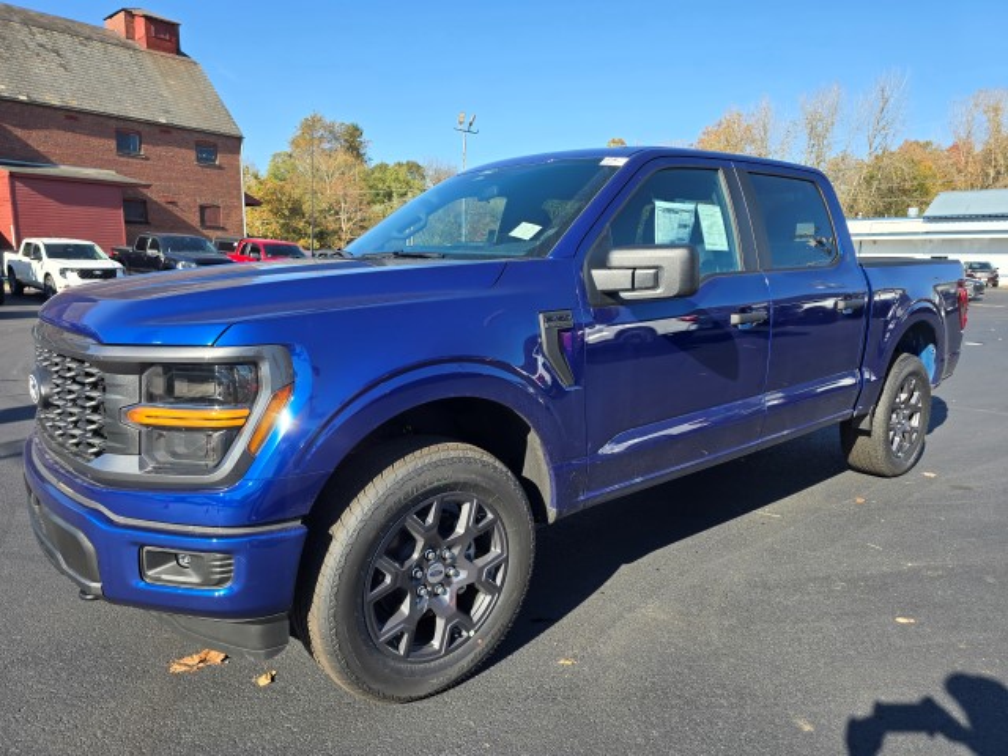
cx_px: 504
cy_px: 378
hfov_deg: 73.9
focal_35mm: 23
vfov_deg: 58.9
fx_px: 670
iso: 12
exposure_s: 1/373
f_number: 1.7
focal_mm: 6.3
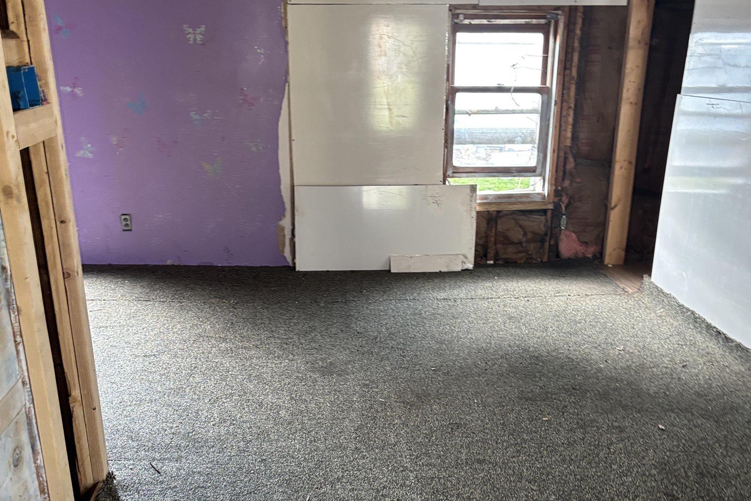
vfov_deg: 35.4
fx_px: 772
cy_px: 351
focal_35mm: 37
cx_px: 381
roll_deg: -1.3
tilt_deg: -22.5
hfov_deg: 51.9
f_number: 1.6
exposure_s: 1/60
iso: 160
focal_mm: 5.96
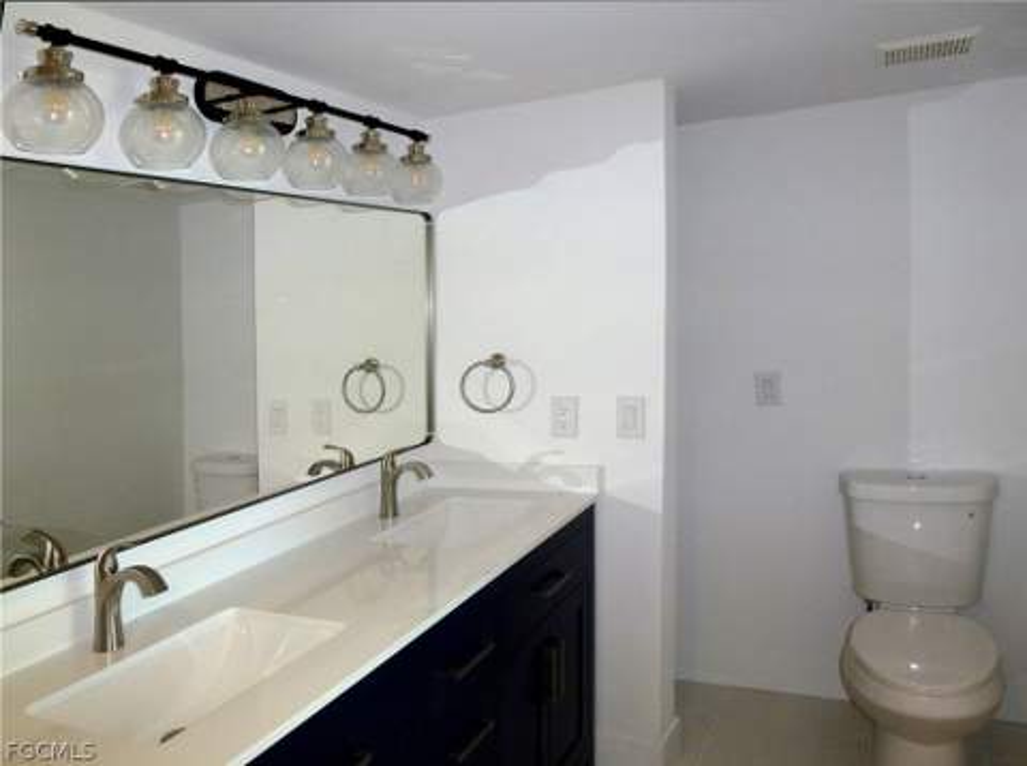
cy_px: 383
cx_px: 514
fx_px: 711
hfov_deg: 71.7
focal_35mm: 24
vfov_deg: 56.6
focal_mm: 4.3
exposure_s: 1/60
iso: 160
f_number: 3.3
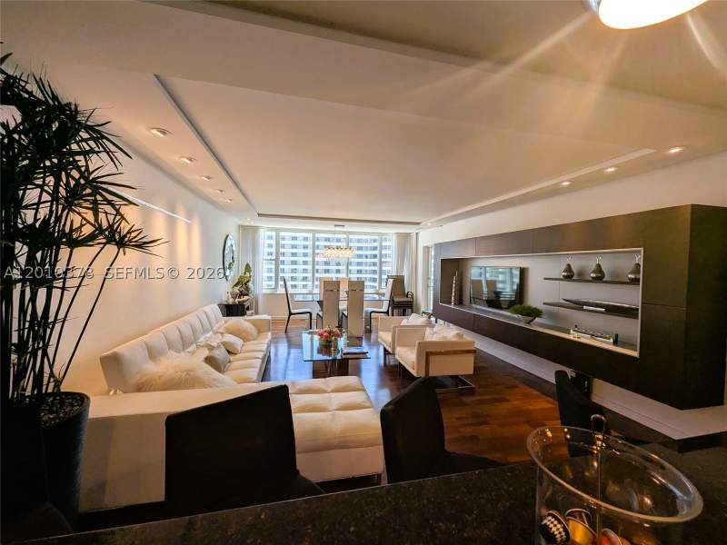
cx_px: 364
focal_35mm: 13
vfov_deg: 89.9
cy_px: 272
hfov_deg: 106.2
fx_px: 273
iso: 46
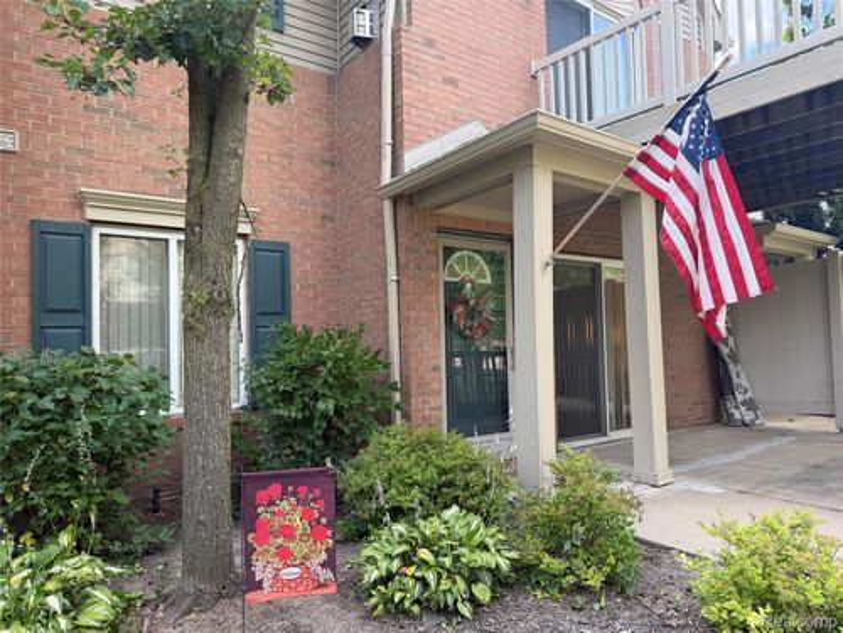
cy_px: 316
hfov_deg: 71.6
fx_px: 584
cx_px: 422
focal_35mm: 24
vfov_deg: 56.8
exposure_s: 1/470
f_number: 1.78
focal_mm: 6.76
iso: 80
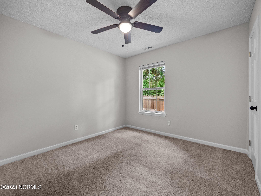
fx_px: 121
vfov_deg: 78.1
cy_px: 98
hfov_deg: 94.5
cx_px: 130
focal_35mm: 16
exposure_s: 1/5
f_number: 4
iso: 400
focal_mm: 8
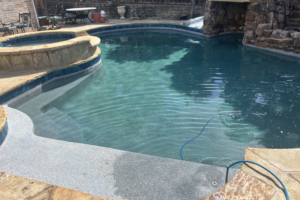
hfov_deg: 65.5
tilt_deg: -22.2
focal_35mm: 28
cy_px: 88
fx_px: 233
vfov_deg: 46.3
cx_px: 151
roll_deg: +3.2
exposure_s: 1/2571
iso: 50
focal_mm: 5.7
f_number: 1.5
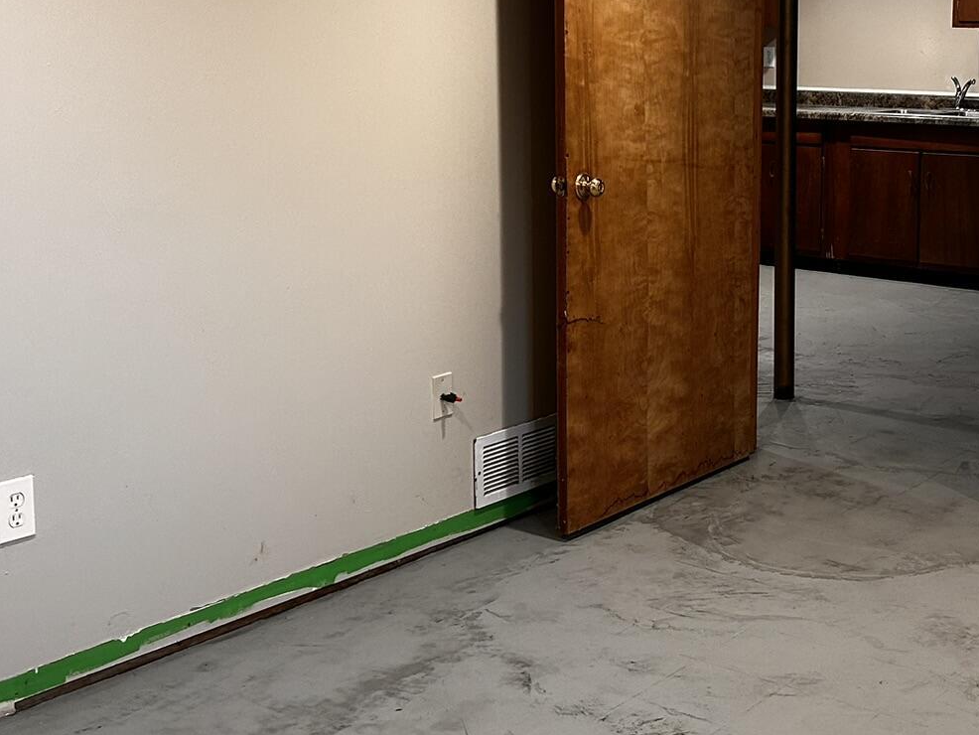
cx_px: 730
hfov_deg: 34.8
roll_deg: -0.6
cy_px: 259
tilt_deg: -7.2
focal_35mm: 54
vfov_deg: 26.9
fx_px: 1528
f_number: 1.5
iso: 125
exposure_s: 1/60
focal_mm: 5.7
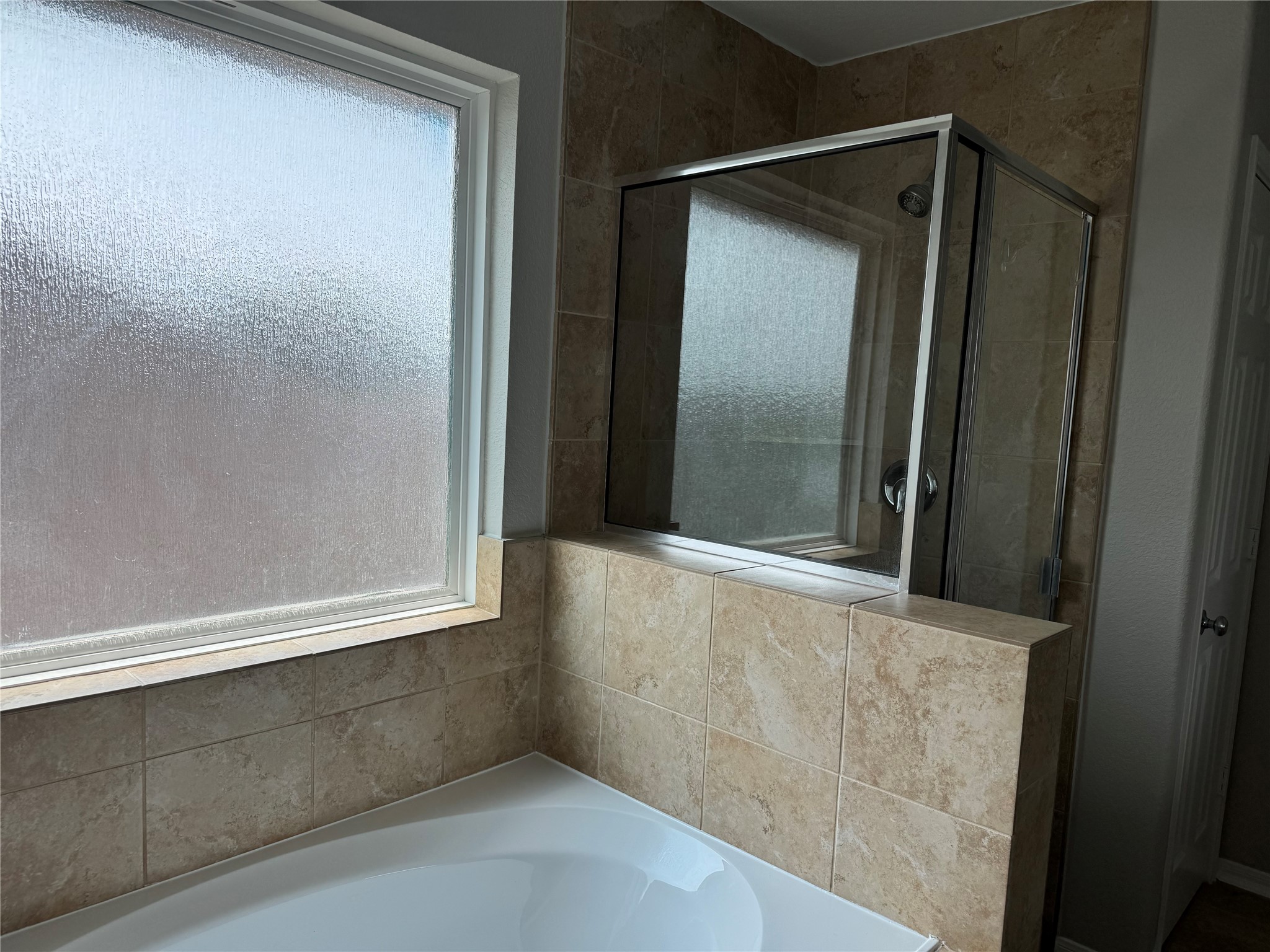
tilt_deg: -5.7
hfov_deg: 71.6
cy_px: 476
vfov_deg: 56.8
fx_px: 881
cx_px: 635
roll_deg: -2.9
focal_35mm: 24
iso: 80
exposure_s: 1/802
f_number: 1.78
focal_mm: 6.76
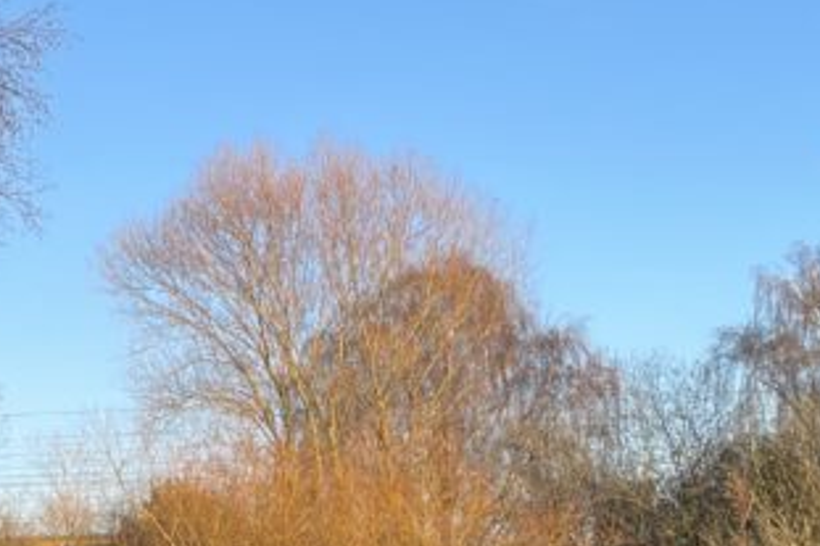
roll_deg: +1.2
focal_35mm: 89
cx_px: 0
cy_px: 662
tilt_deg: +0.4
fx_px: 2026
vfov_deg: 14.8
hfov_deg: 22.0
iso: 32
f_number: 1.6
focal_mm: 4.2
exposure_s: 1/1024
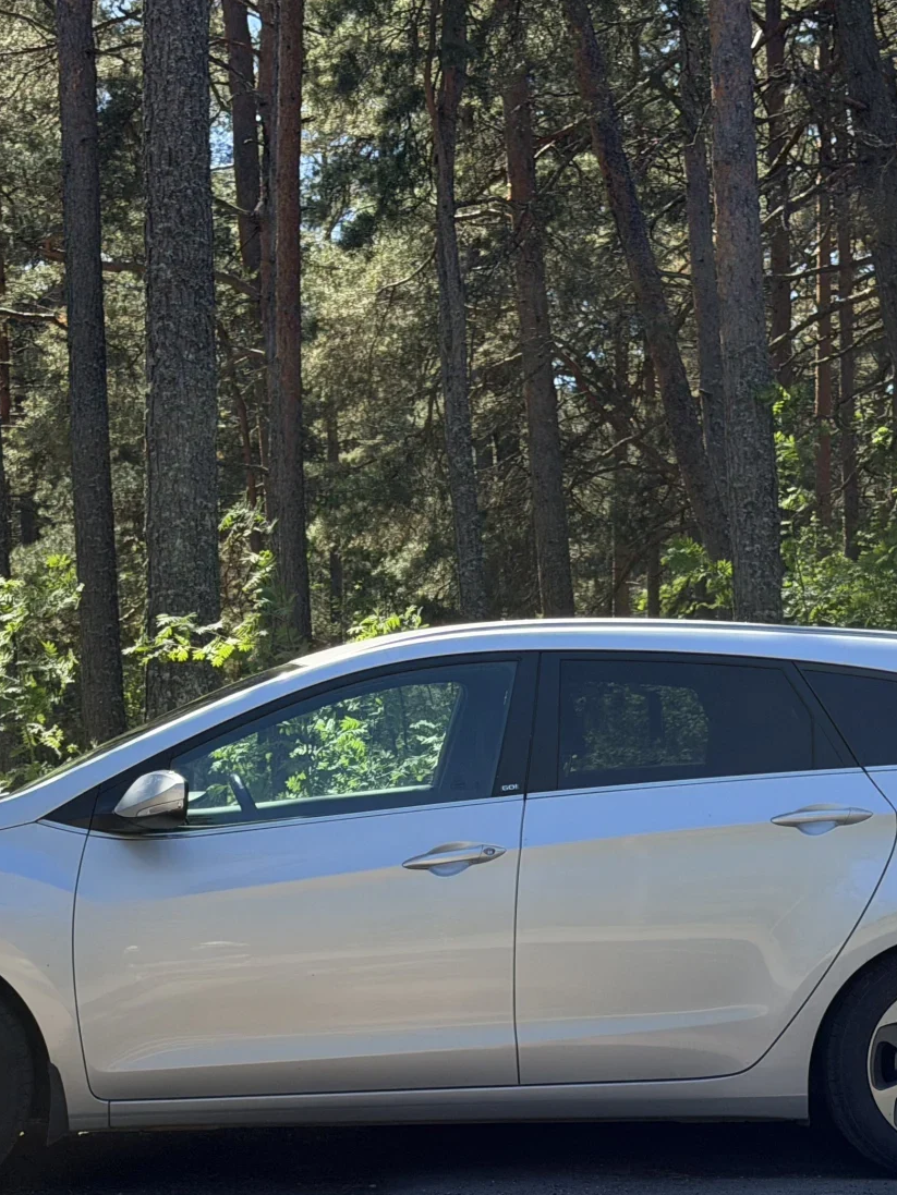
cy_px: 763
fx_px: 2902
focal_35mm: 84
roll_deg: +0.0
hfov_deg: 17.6
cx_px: 408
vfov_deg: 23.2
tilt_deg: +0.3
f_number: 1.78
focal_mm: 6.76
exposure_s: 1/1795
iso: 100
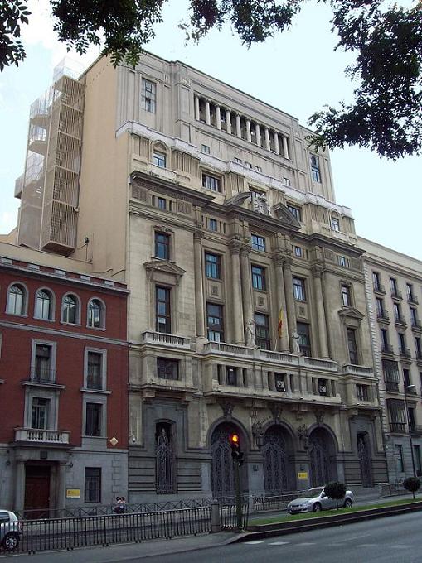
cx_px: 211
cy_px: 282
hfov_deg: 39.6
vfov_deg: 51.4
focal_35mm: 36
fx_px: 586
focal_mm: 6
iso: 80
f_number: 4.8
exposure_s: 1/245
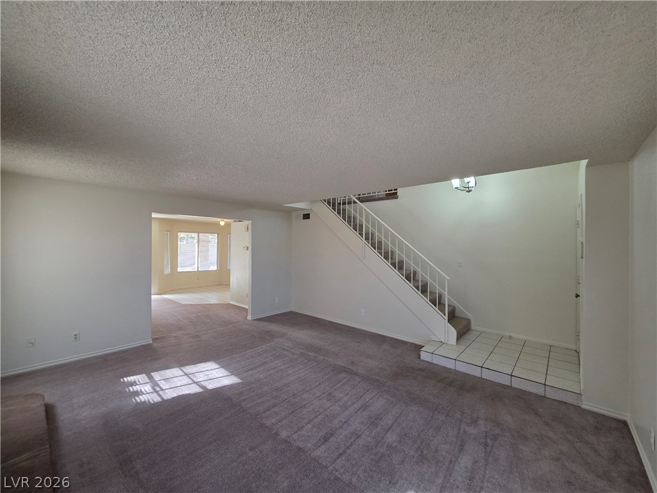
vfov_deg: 89.9
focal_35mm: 13
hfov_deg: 106.2
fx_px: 247
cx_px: 328
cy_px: 246
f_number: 1.9
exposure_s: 1/120
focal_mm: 2.2
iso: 250
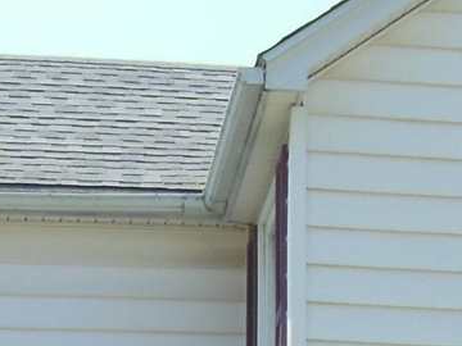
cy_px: 839
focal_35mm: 222
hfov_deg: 8.9
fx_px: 2963
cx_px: 267
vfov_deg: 6.4
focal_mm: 6.9
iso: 125
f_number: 4.1
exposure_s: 1/640
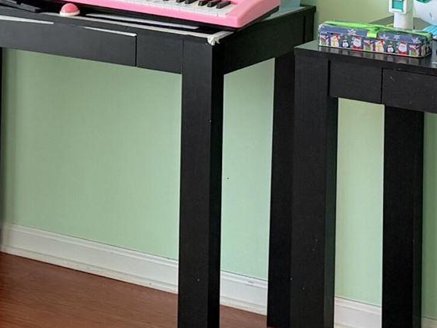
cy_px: -163
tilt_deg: -3.4
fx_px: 1666
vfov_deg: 10.8
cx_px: 111
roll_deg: -0.8
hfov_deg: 14.9
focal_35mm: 132
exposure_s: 1/207
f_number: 1.78
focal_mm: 6.76
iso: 64
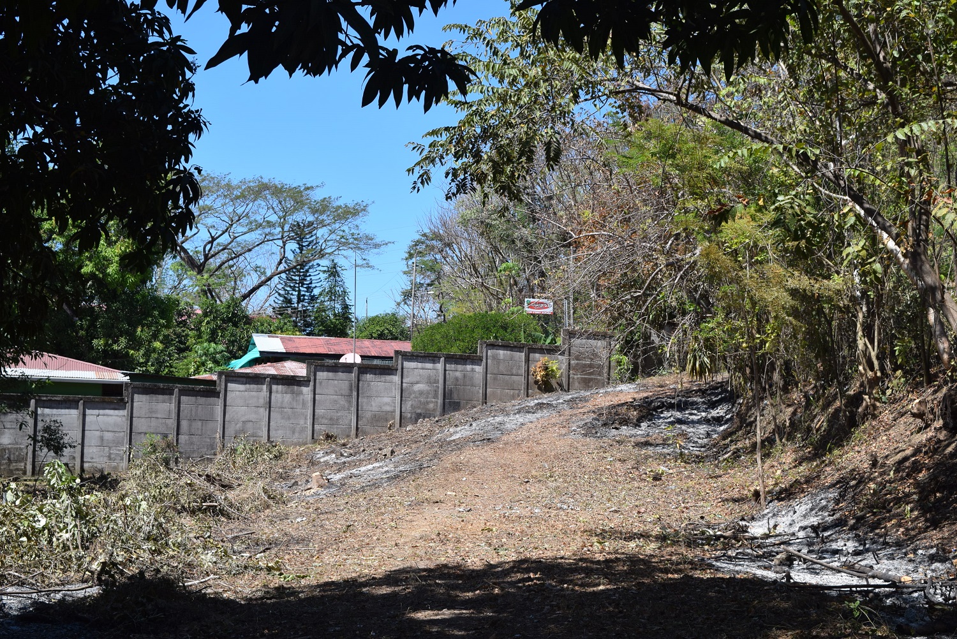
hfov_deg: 35.0
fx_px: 1516
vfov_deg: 23.8
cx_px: 478
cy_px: 320
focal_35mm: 57
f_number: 9
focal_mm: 38
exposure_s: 1/320
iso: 200
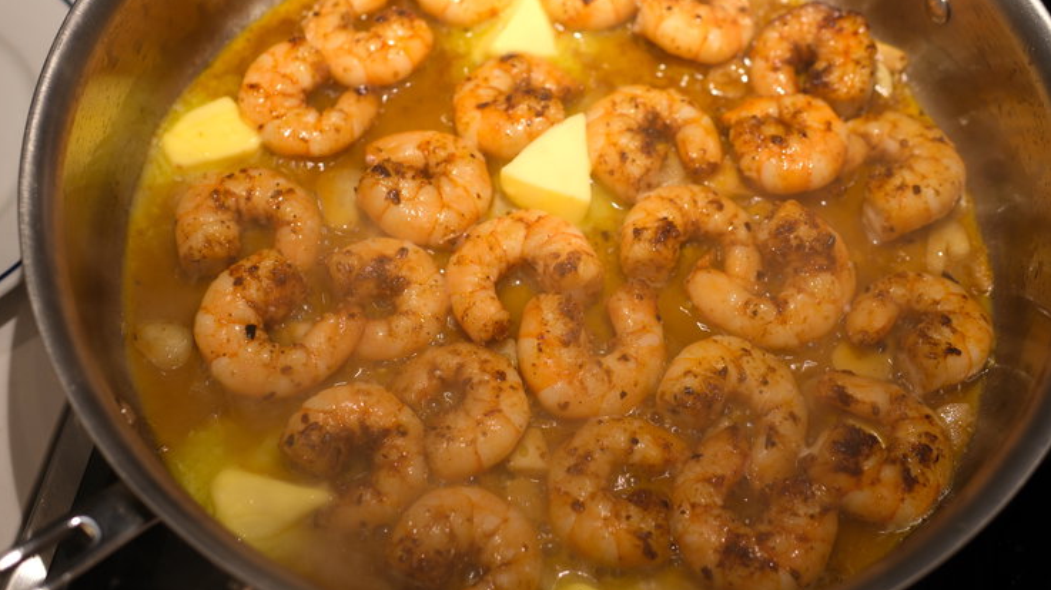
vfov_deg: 24.9
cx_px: 518
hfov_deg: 42.9
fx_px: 1337
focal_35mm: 48
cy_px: 258
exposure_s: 1/52
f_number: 2.8
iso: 125
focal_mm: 30
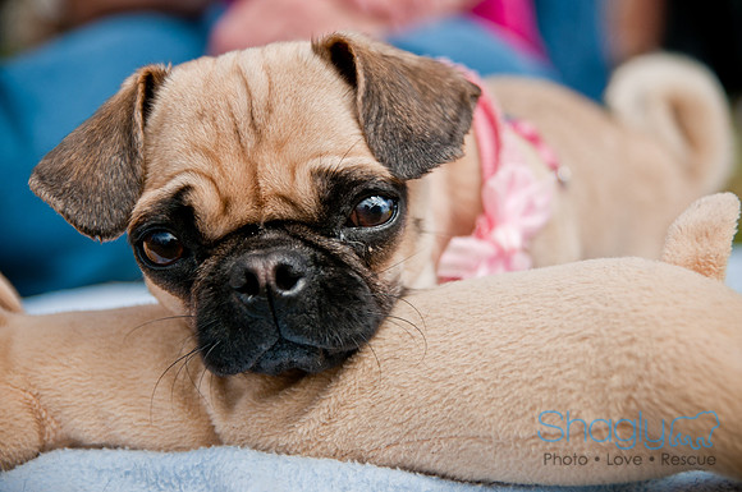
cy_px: 246
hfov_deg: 27.0
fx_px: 1544
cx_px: 371
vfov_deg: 18.1
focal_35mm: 75
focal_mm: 50
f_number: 2.8
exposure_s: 1/2500
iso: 200
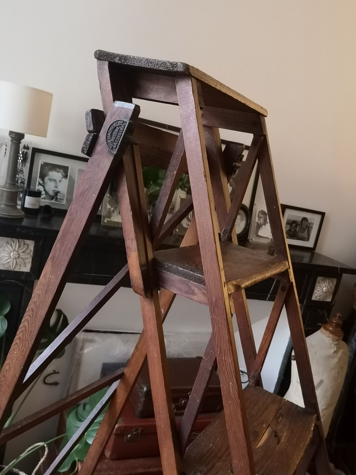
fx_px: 411
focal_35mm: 30
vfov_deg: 60.0
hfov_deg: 46.8
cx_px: 178
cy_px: 238
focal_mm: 3.95
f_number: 1.8
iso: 400
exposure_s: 1/25
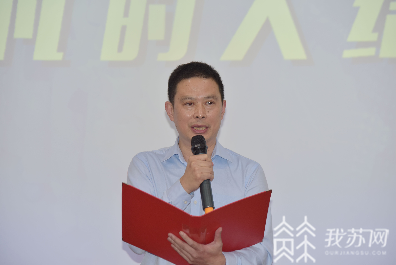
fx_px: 1320
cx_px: 198
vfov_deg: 11.4
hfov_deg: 17.1
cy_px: 132
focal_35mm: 120
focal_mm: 120
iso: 800
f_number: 4.5
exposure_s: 1/80
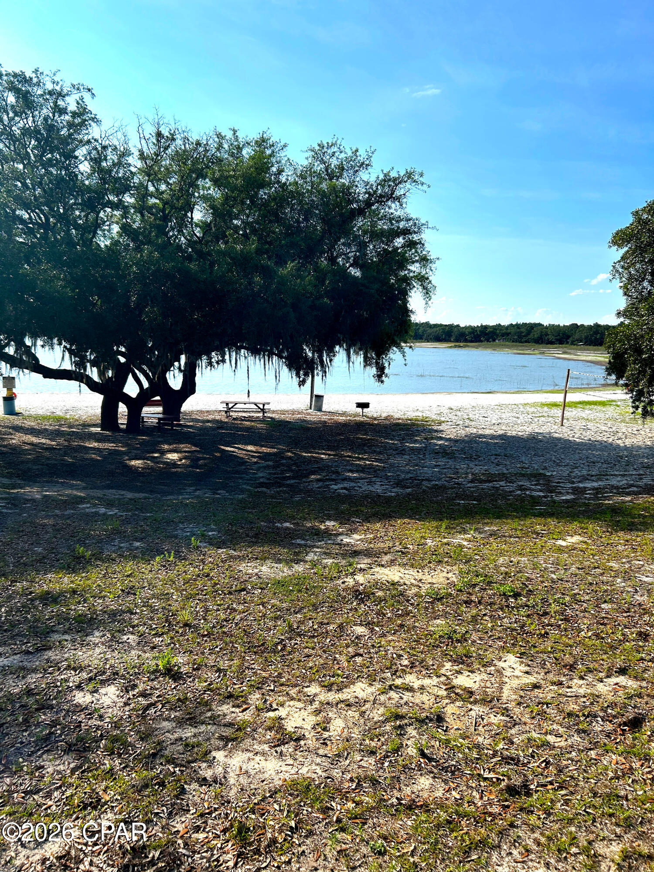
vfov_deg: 67.3
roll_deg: -1.9
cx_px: 327
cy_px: 436
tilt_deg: -7.8
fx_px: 655
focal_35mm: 26
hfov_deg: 53.1
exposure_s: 1/3968
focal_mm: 5.7
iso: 50
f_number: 1.5
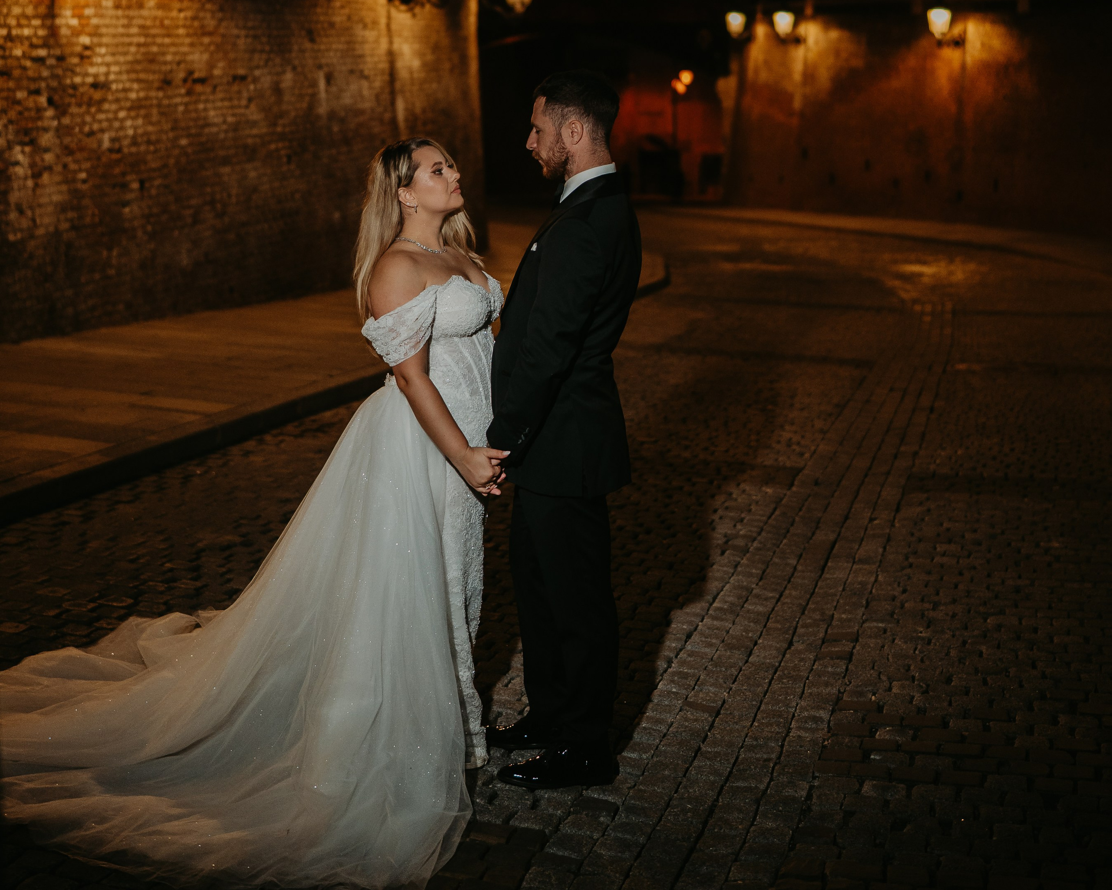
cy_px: 109
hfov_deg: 37.3
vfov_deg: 29.2
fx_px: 1645
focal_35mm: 50
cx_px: 550
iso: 1000
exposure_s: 1/800
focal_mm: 35
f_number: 1.4
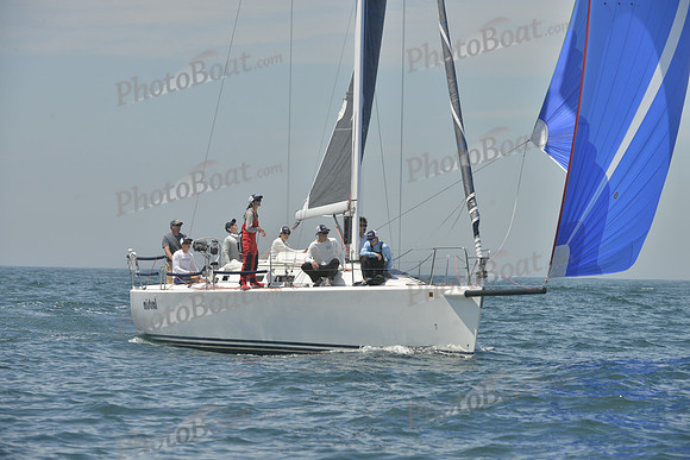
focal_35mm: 200
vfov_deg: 6.9
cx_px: 345
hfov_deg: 10.3
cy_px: 230
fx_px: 3834
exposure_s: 1/800
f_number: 9
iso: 280
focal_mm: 200
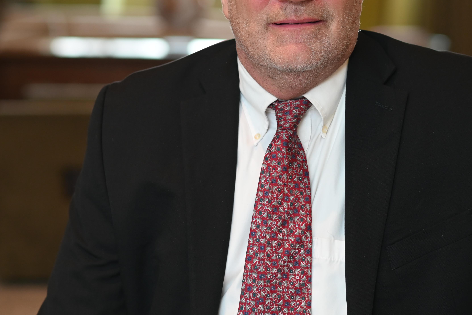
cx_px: 243
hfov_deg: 13.3
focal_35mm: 154
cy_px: 72
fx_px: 2020
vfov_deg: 8.9
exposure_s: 1/125
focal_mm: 85
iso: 800
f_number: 2.8
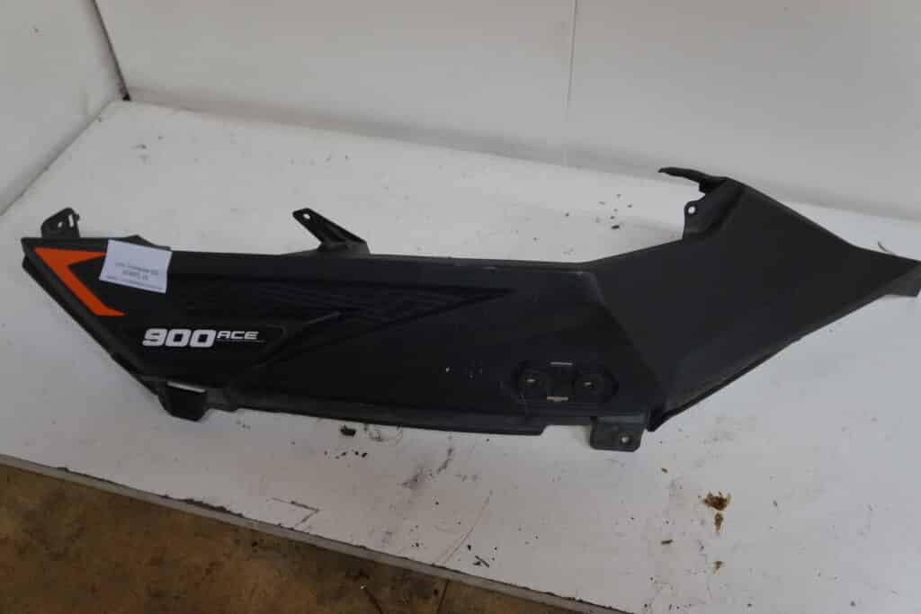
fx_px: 806
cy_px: 307
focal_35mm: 32
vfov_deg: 41.7
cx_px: 460
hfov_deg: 59.5
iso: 1000
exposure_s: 1/60
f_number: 4
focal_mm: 21
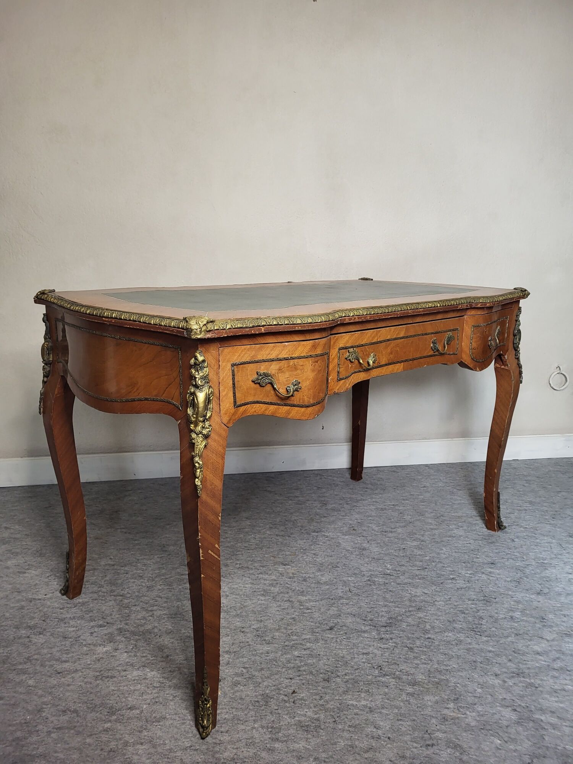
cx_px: 286
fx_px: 574
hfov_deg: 53.1
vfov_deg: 67.3
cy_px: 382
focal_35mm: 26
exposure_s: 1/50
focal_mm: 5.4
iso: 200
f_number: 1.8
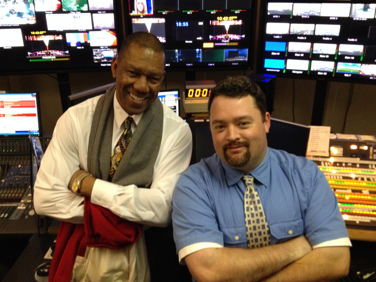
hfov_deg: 52.6
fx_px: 380
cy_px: 141
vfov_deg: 40.7
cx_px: 188
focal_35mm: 35
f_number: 2.4
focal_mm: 4.28
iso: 400
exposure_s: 1/20
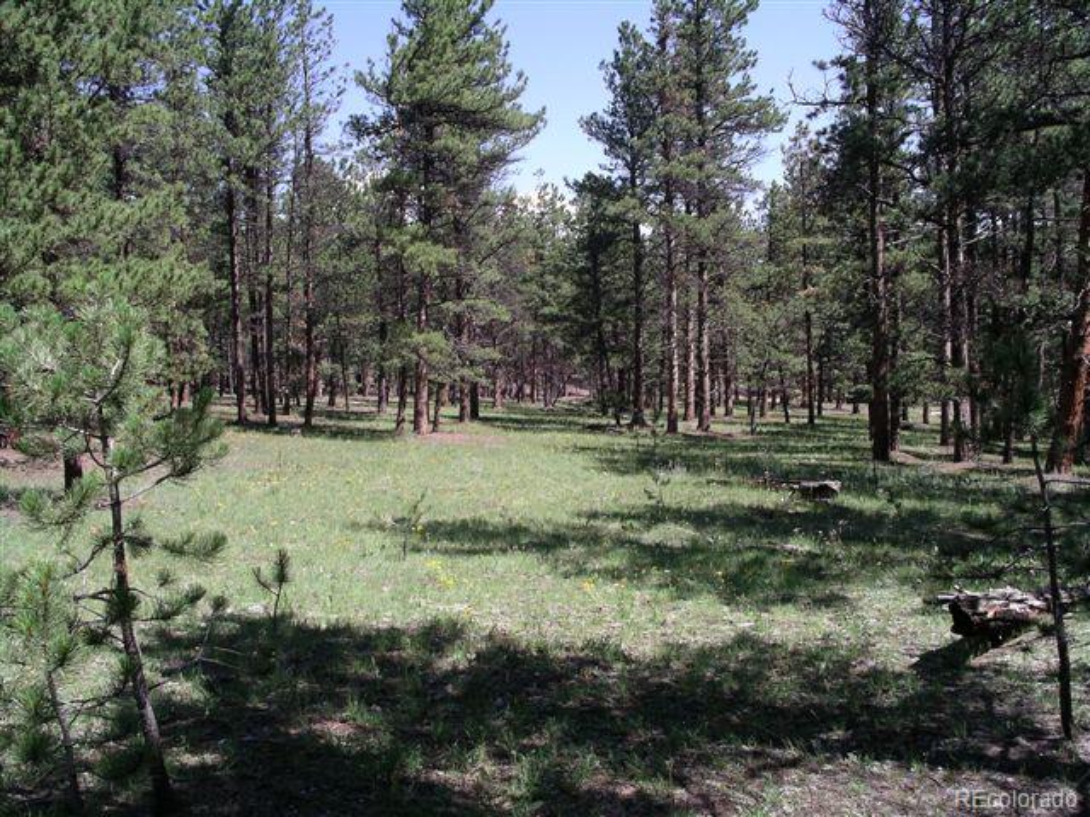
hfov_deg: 50.1
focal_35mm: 37
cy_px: 408
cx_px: 545
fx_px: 1165
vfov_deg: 38.7
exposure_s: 1/250
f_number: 4.3
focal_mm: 7.8
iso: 64
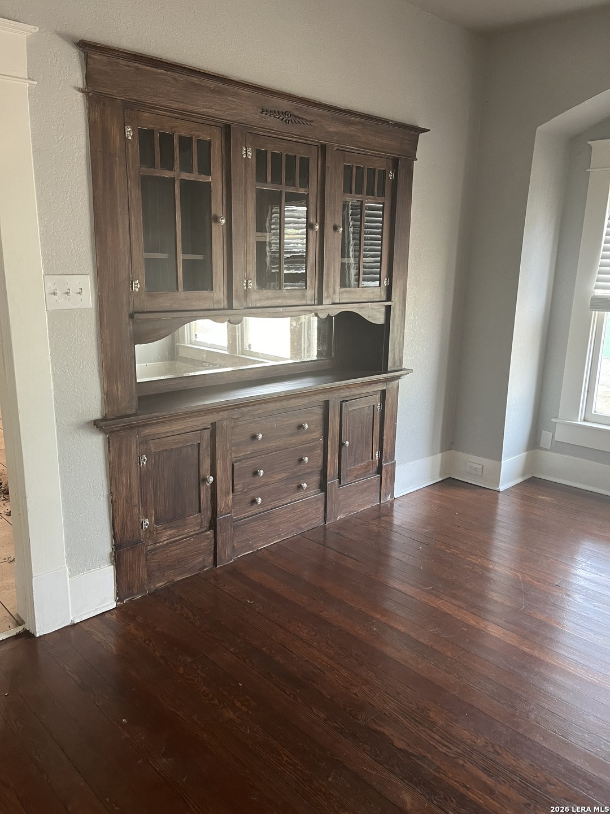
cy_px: 407
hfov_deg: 53.1
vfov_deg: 67.3
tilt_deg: -13.2
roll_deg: -0.4
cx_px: 305
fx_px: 611
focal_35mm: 26
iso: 160
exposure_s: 1/60
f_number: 1.6
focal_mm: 5.1
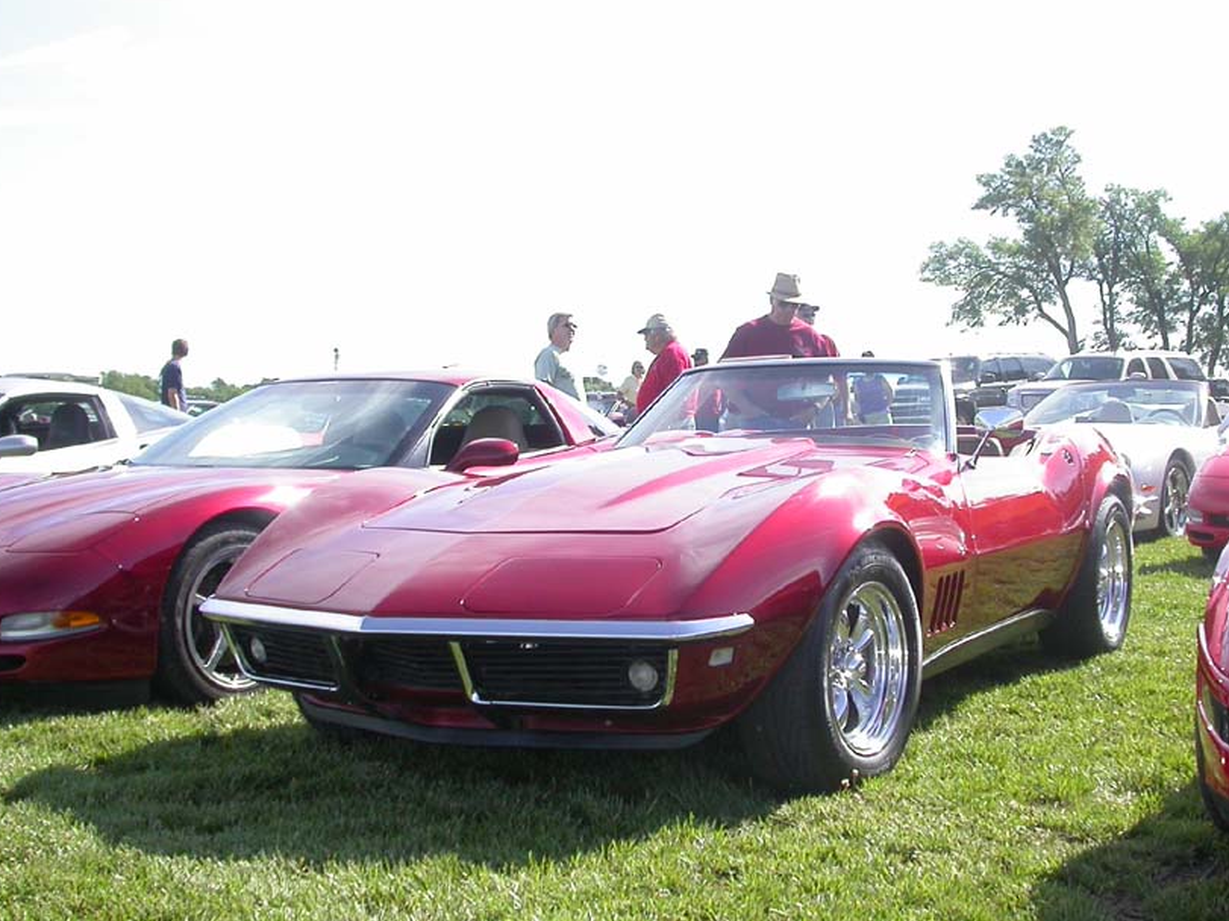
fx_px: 1704
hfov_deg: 39.6
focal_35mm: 48
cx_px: 680
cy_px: 486
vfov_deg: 30.3
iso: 100
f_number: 2.6
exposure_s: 1/1000
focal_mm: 7.85
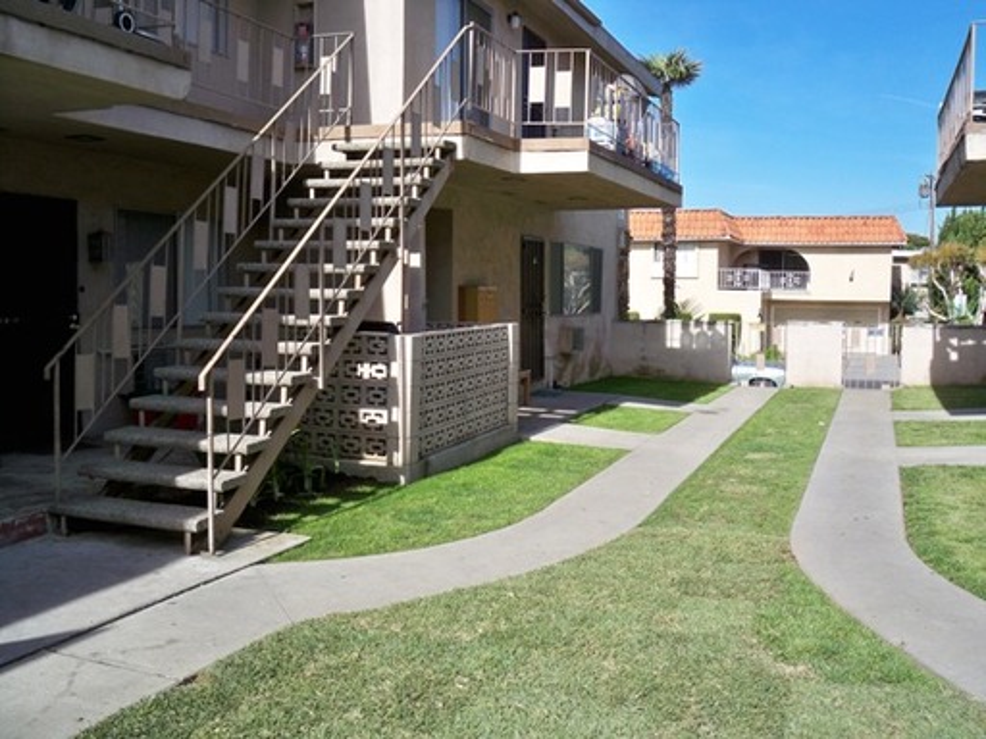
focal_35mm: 35
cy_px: 370
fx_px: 997
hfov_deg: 52.6
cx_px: 493
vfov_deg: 40.7
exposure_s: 1/320
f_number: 4.7
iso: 64
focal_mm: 6.3
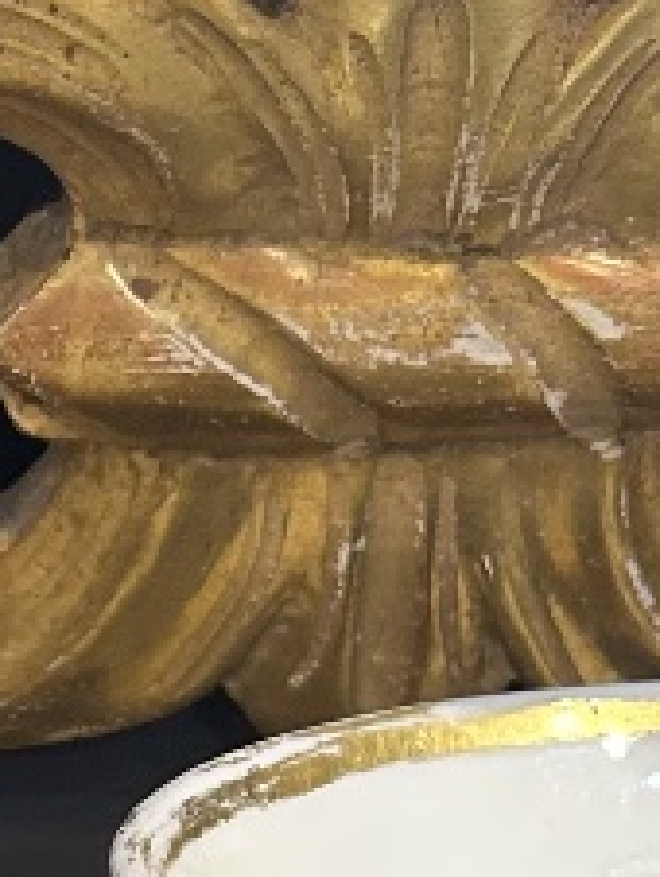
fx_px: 3502
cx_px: -113
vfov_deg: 13.4
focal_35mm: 138
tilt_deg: -21.4
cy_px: 1331
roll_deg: -0.3
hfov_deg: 10.6
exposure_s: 1/50
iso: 160
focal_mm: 5.7
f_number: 1.5
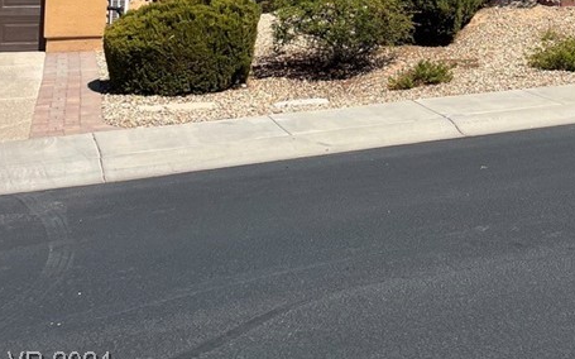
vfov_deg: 19.5
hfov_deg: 29.7
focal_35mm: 62
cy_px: -95
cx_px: 632
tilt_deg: +4.7
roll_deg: -0.3
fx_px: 971
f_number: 1.6
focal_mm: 4.2
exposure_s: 1/4464
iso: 32
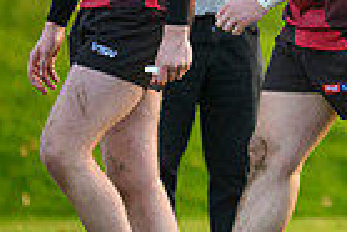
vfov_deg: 0.6
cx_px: 637
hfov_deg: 0.9
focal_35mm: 2342
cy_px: -39
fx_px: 22598
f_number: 4
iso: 2500
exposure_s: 1/1600
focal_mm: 560
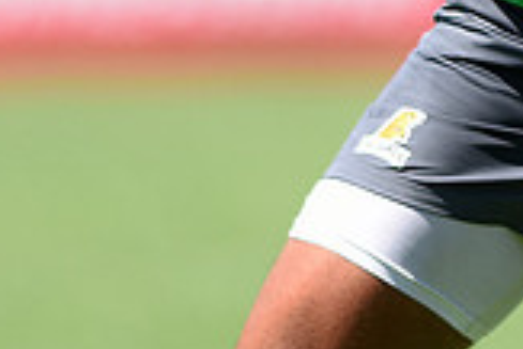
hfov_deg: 1.9
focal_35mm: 1070
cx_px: 809
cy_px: -229
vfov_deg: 1.3
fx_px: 15558
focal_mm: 300
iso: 200
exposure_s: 1/2000
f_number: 2.8
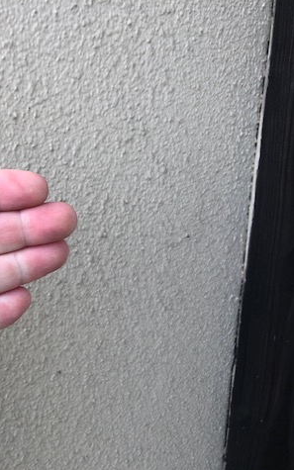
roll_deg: +3.0
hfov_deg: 29.8
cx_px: -2
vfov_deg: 49.3
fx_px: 513
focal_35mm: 40
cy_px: 235
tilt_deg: -19.5
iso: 20
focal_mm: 3.99
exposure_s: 1/227
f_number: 1.8
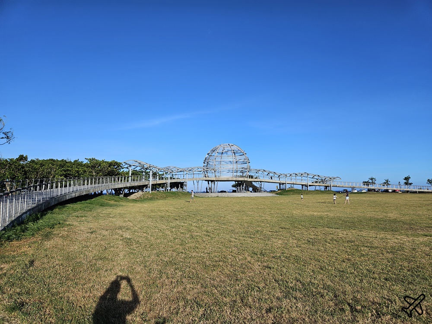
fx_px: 287
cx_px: 216
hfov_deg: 73.9
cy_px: 162
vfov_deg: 58.9
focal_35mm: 23
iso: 25
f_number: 1.8
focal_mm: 5.4
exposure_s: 1/2277
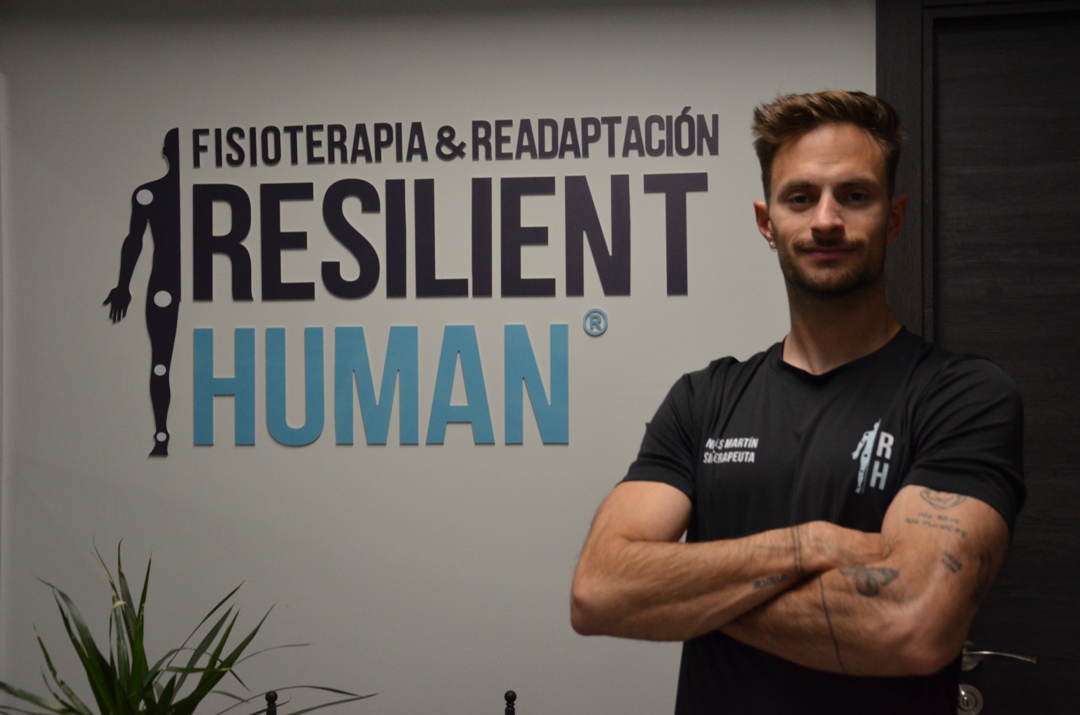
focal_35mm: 48
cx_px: 540
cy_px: 358
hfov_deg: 41.2
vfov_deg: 27.9
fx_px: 1437
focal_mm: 32
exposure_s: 1/200
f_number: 4.2
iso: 1600
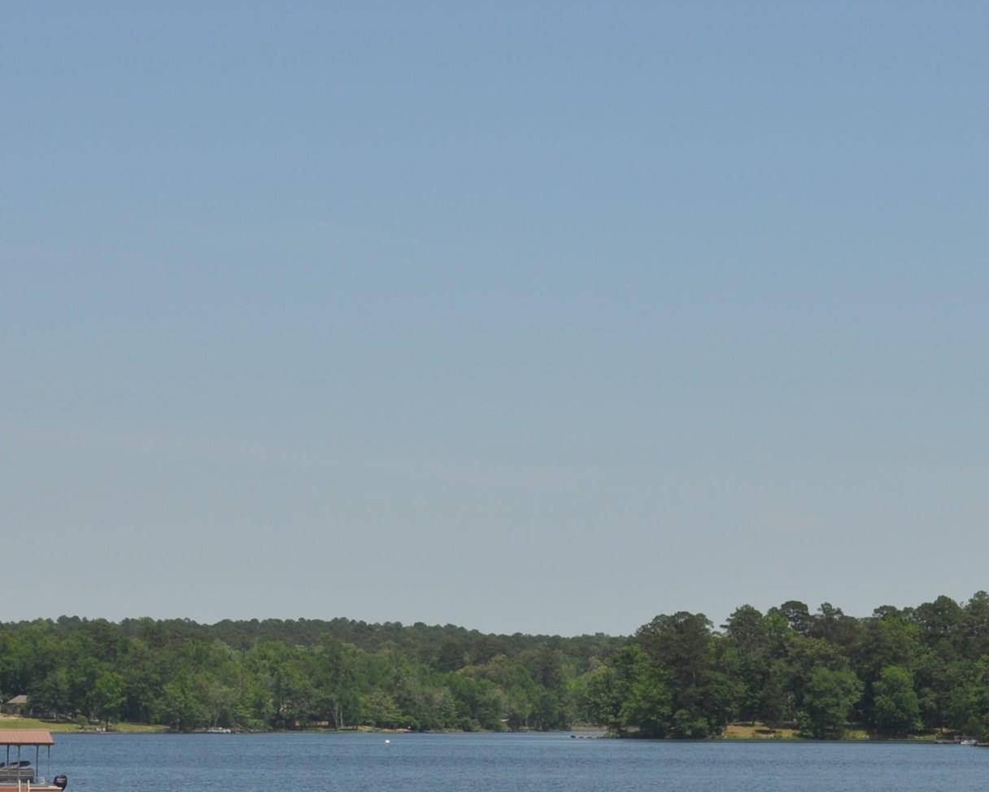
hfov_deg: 14.1
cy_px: 431
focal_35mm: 135
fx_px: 3952
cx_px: 898
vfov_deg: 11.4
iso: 200
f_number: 10
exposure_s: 1/400
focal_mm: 38
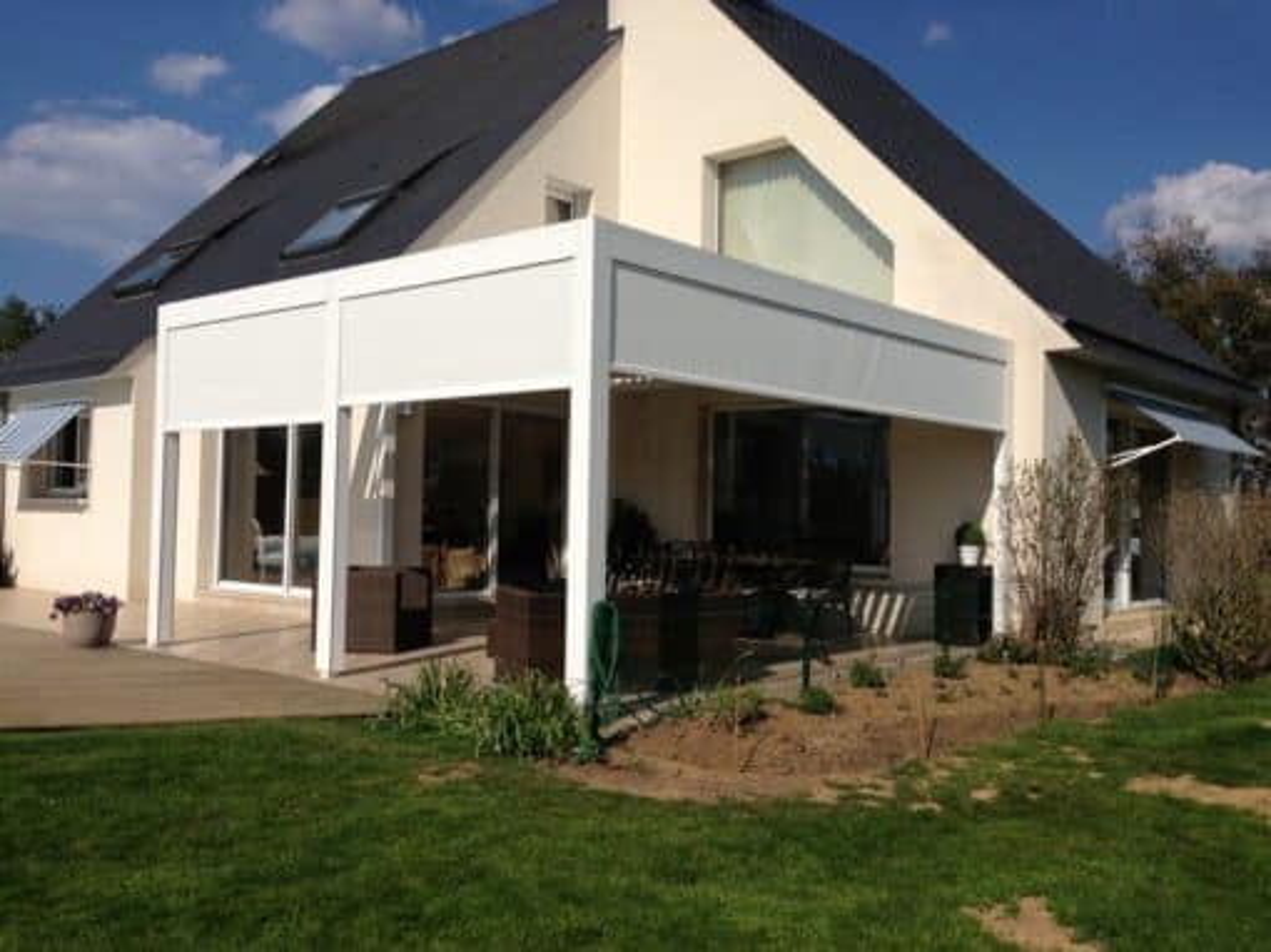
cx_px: 636
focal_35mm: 33
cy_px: 476
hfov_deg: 55.4
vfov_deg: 42.9
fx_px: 1211
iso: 50
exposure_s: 1/3390
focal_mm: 4.13
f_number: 2.4
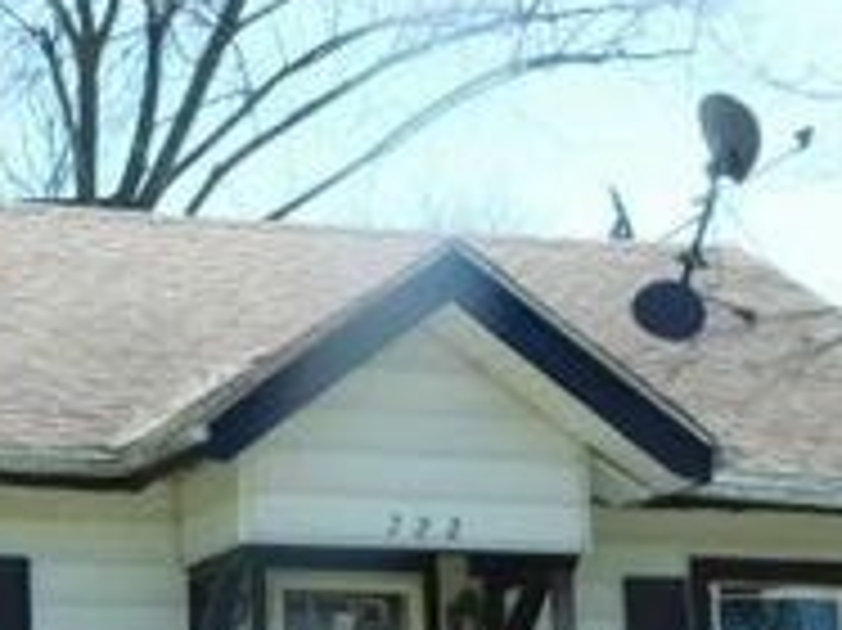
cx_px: -5
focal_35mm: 107
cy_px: 821
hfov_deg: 17.9
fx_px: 2601
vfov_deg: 13.3
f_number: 3.6
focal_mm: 7.1
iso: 125
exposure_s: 1/400
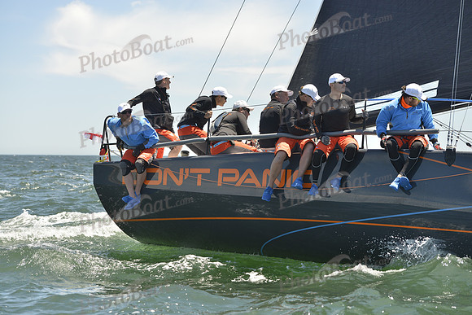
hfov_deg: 21.5
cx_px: 236
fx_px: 1246
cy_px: 158
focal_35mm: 95
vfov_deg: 14.4
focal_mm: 95
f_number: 5
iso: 280
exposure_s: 1/1600
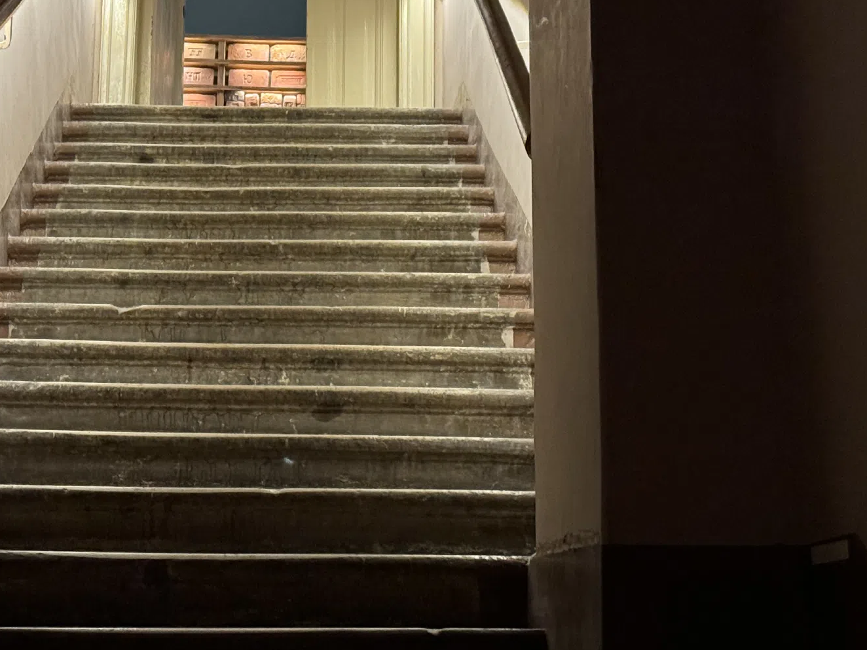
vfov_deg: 16.8
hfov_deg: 22.4
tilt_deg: +18.3
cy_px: 81
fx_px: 2179
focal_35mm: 87
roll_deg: -1.1
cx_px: 290
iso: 800
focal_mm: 6.86
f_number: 1.78
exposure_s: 1/26
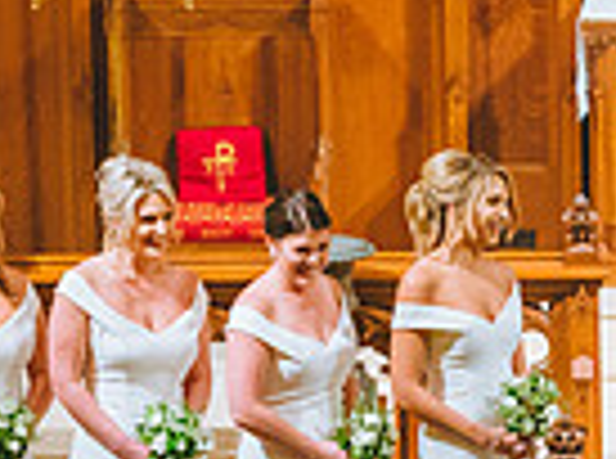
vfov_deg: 3.7
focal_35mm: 400
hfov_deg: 4.9
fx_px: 7099
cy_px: 713
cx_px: 899
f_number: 2.8
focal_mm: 98
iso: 1600
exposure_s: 1/160
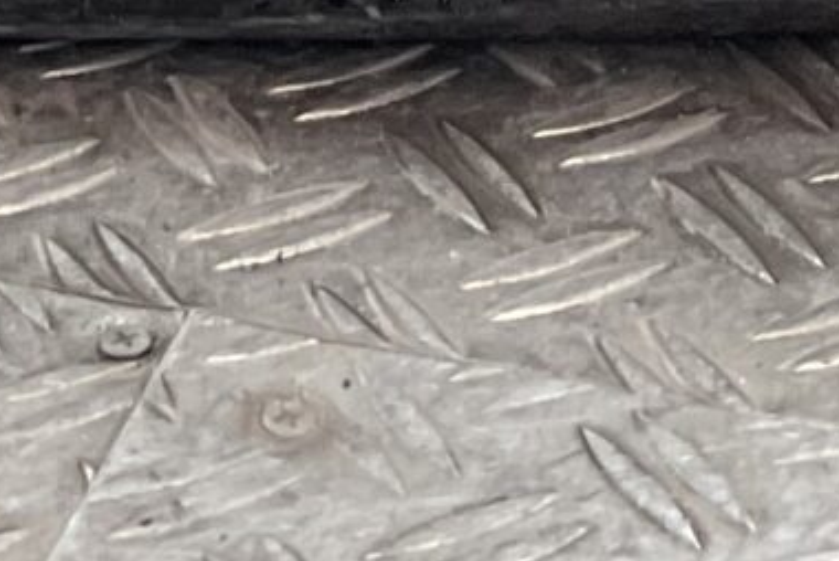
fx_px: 4734
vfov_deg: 6.1
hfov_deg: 10.0
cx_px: -137
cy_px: -1310
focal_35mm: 203
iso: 32
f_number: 1.8
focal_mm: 3
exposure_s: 1/100
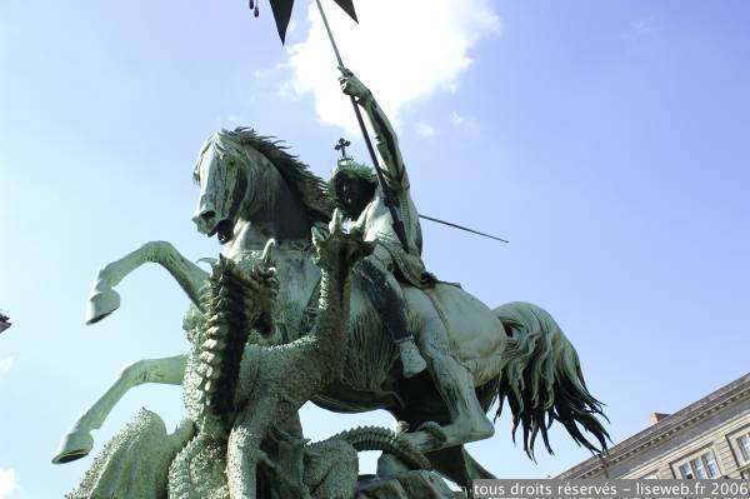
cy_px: 250
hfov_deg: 43.6
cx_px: 375
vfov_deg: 29.8
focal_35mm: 45
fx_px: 937
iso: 100
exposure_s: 1/250
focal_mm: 30
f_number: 5.6
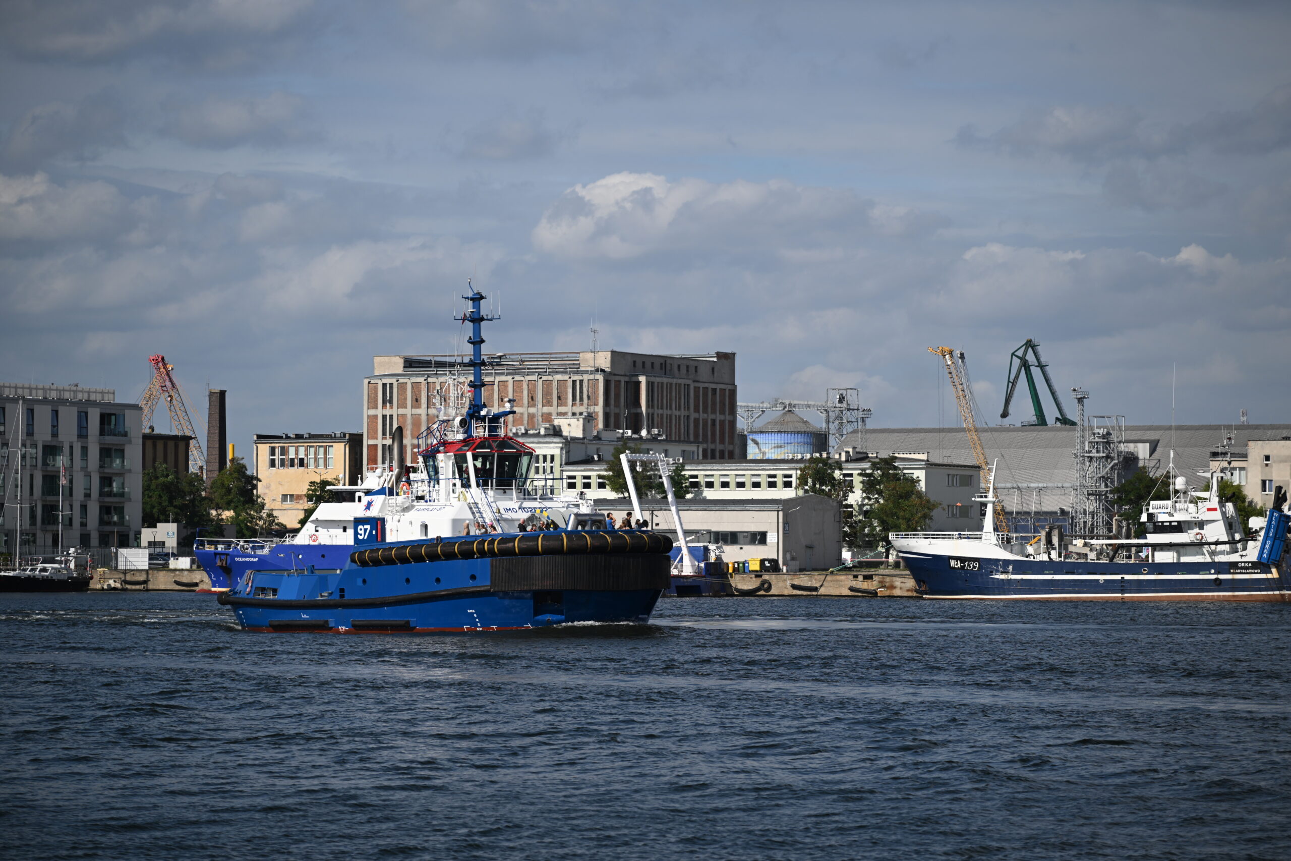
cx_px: 646
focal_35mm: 120
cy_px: 430
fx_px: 4303
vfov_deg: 11.4
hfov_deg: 17.1
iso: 100
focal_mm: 120
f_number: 4
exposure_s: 1/2000
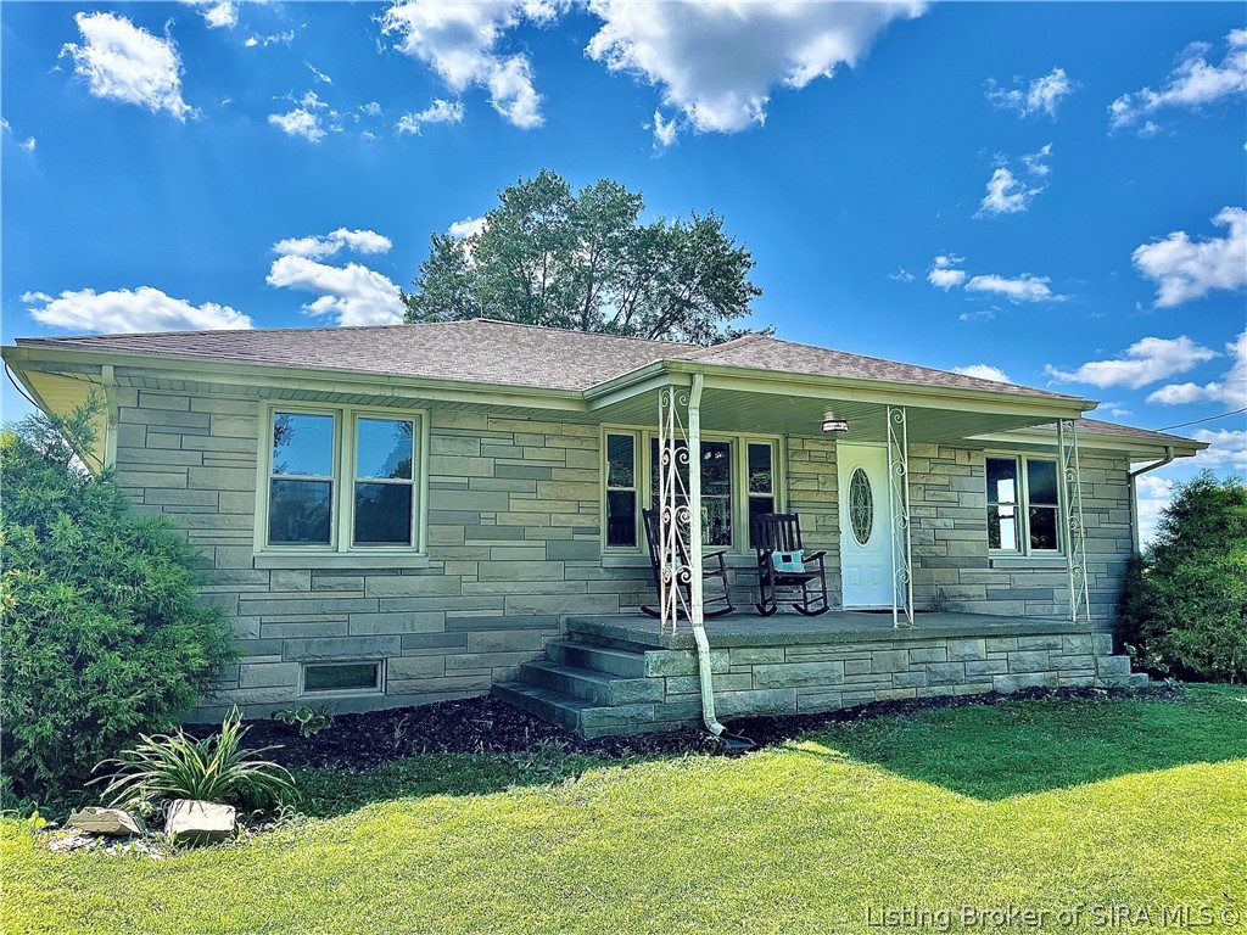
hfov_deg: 67.3
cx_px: 624
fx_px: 937
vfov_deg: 53.1
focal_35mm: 26
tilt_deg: +6.0
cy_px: 468
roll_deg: +0.3
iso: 50
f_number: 1.6
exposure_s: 1/3311
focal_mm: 5.1
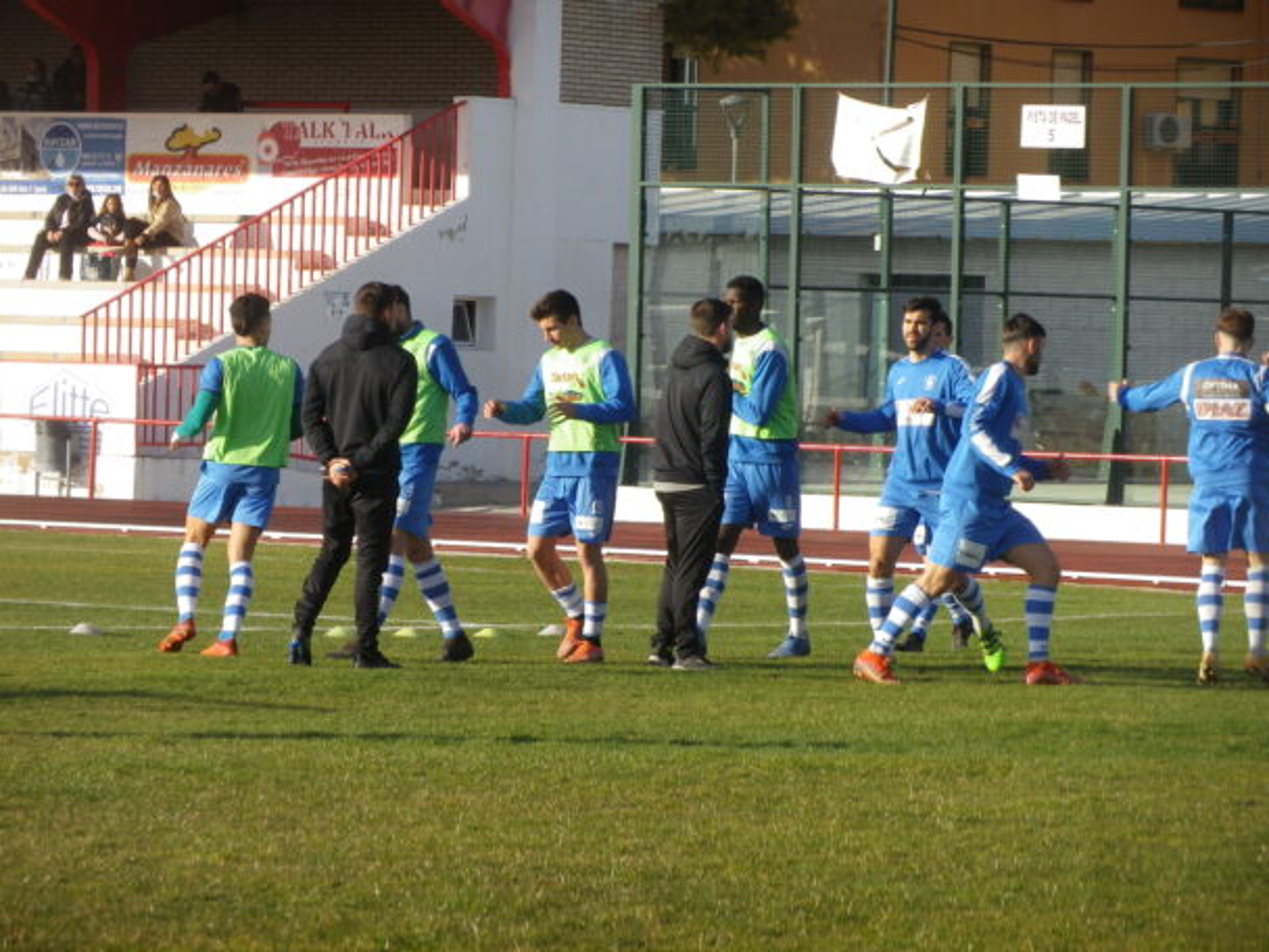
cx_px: 634
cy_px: 476
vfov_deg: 6.8
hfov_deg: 9.1
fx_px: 7955
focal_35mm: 217
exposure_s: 1/250
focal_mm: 38.9
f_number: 5.3
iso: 80
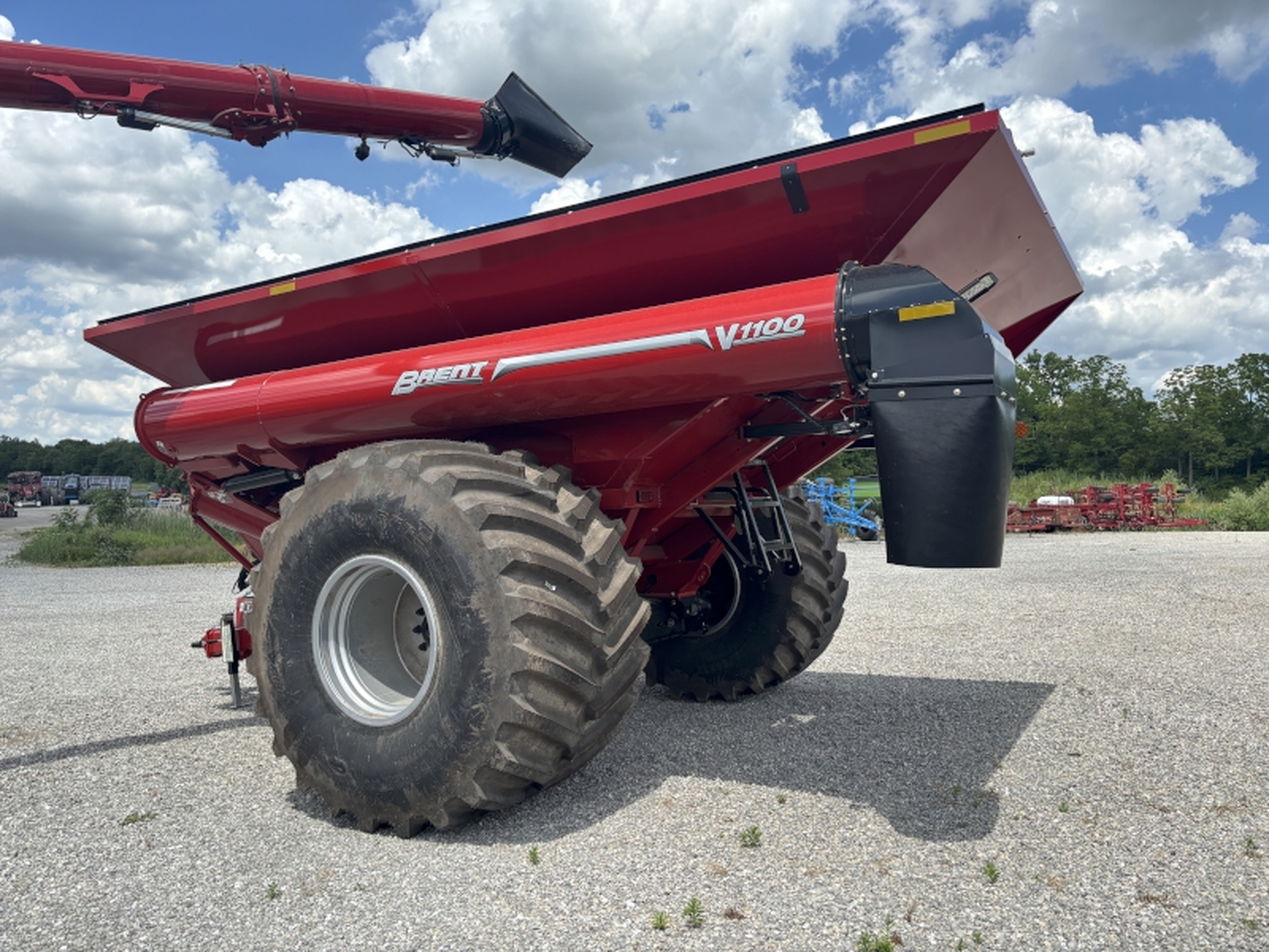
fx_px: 953
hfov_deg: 67.3
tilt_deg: +0.0
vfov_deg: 53.1
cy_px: 476
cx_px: 634
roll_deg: -0.3
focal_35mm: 26
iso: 50
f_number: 1.6
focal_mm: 5.96
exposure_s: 1/1164
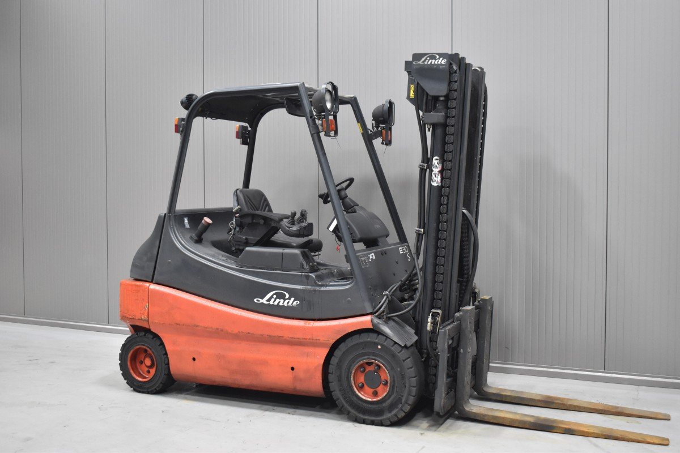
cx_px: 340
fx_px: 765
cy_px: 226
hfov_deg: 47.9
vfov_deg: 33.0
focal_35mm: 40
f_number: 4
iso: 1600
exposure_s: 1/40
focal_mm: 27
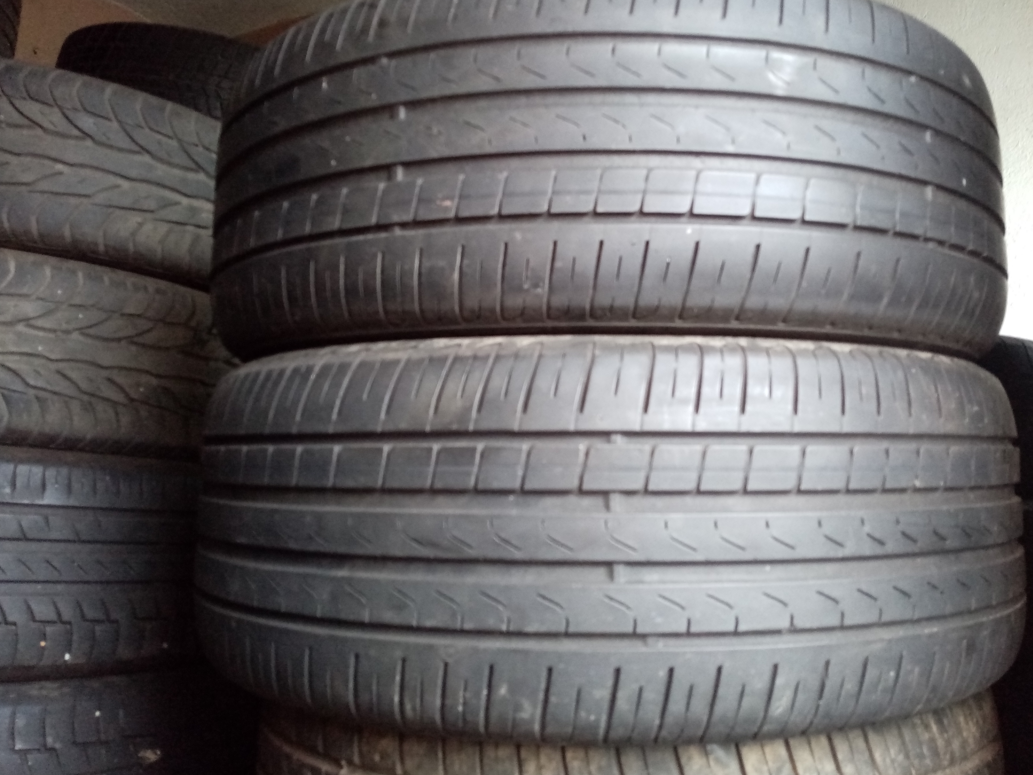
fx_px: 895
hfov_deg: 59.8
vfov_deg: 46.7
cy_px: 347
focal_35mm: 30
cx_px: 570
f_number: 1.8
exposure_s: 1/33.3
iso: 383
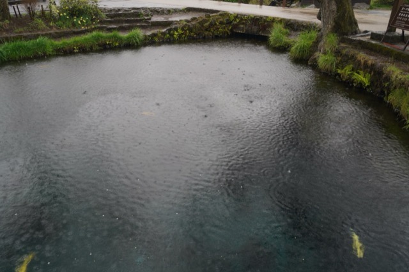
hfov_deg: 62.0
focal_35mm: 30
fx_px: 341
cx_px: 204
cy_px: 136
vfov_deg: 43.6
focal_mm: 30
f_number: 16
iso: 100
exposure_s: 1/13
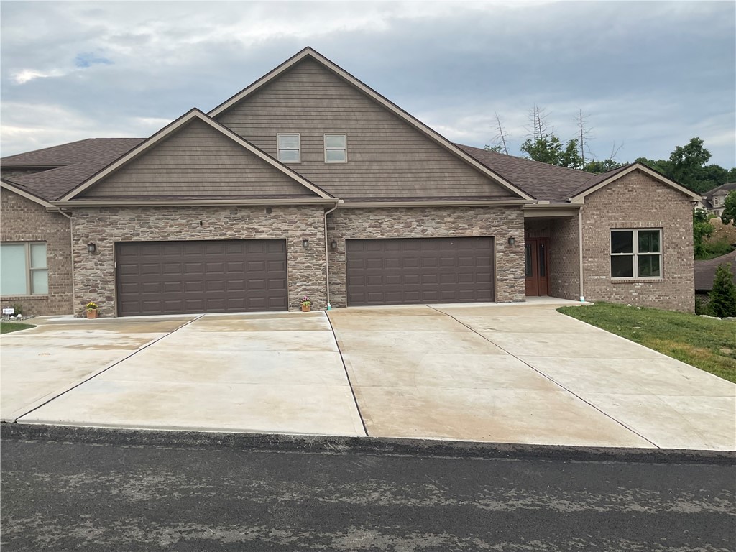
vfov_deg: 48.2
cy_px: 276
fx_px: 617
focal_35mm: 29
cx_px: 368
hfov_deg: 61.7
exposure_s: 1/1342
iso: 16
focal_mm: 3
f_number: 1.8
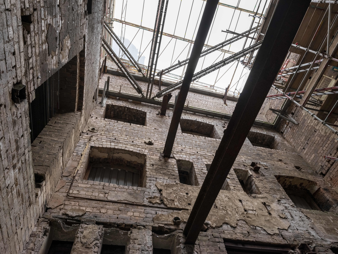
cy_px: 127
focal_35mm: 24
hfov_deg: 71.6
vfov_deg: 56.8
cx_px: 169
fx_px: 234
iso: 800
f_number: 11
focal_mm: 30
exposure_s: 1/30
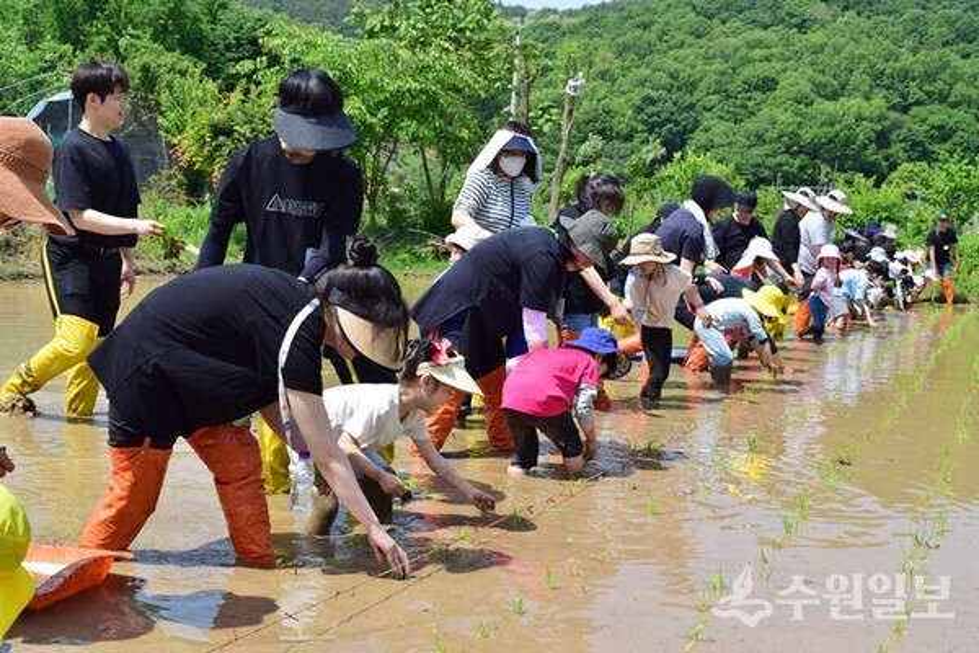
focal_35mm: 45
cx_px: 490
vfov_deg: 29.9
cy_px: 326
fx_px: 1224
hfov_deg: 43.6
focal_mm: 30
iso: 100
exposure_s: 1/125
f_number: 11
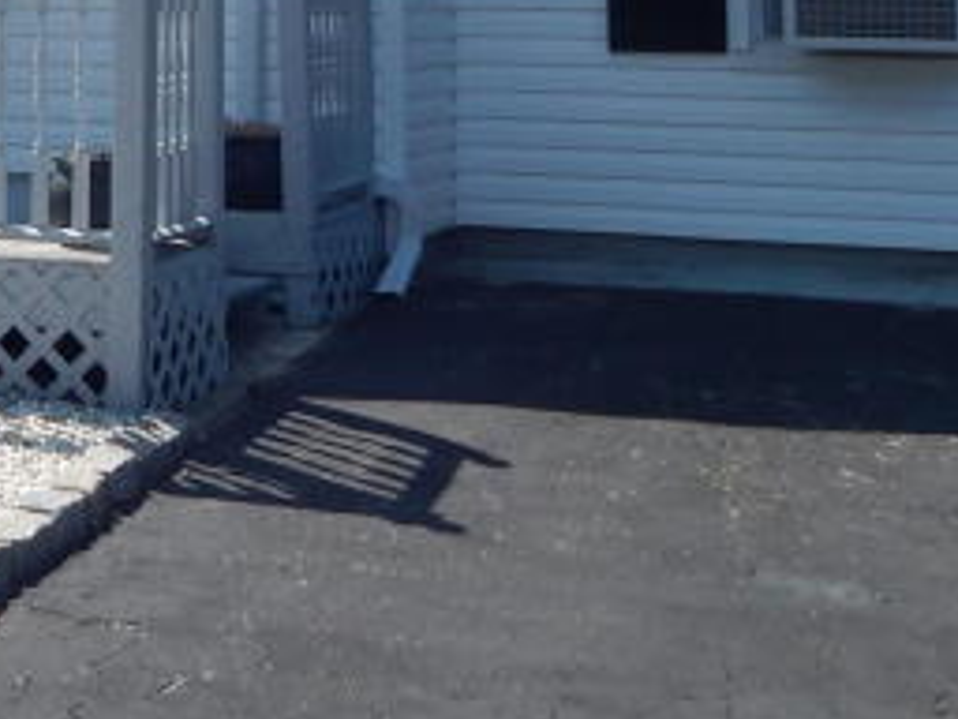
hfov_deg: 19.8
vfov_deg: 15.5
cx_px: -232
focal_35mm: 92
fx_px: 2546
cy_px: -139
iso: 125
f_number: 6
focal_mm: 4
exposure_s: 1/500
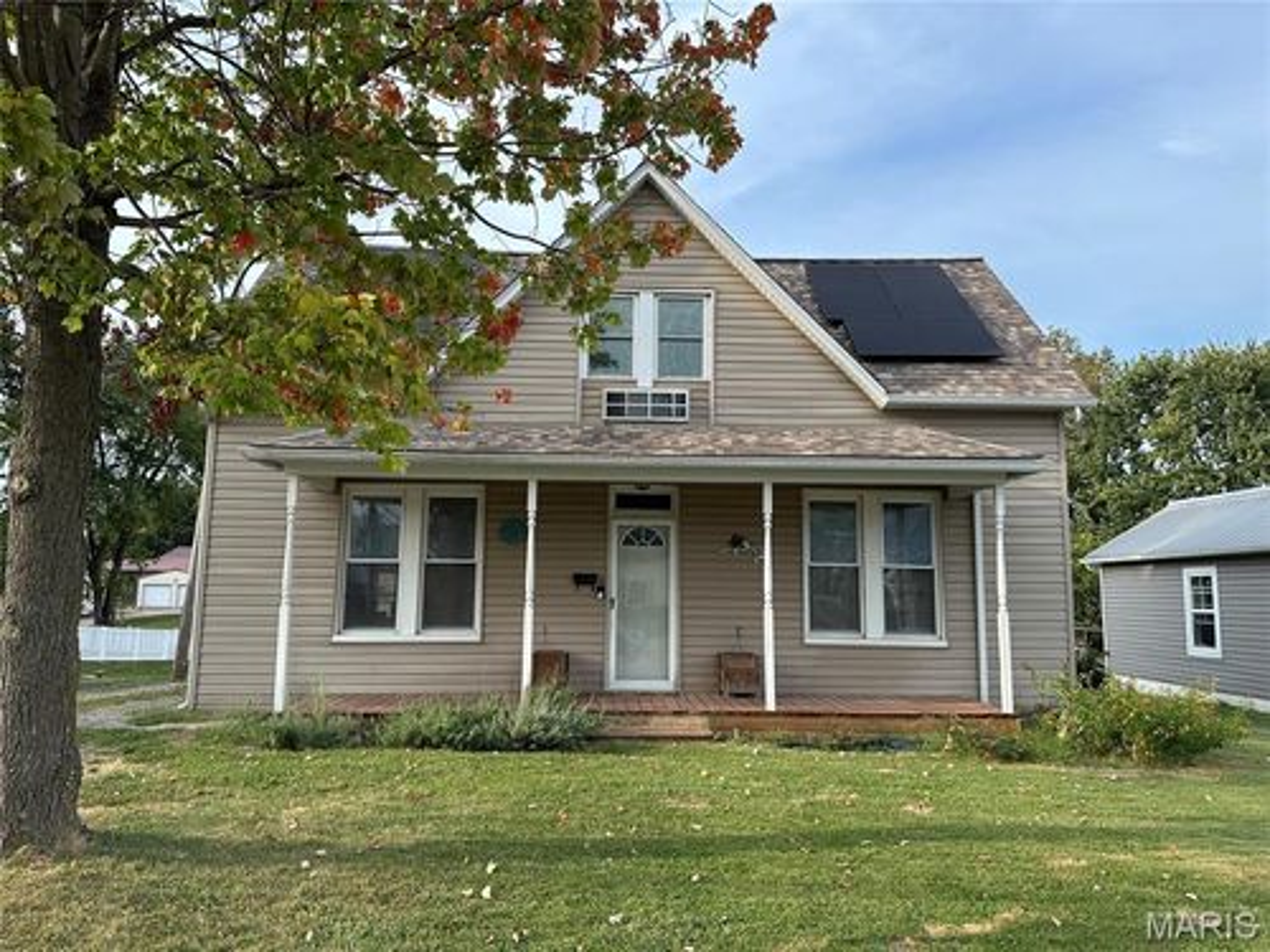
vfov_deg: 56.8
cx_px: 635
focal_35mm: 24
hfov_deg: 71.6
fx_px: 881
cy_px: 476
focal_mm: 6.86
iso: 80
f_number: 1.78
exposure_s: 1/1144
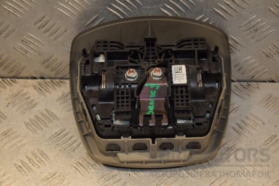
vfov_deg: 17.5
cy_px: 93
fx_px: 604
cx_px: 140
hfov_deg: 26.0
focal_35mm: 78
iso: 800
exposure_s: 1/200
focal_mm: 52
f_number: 5
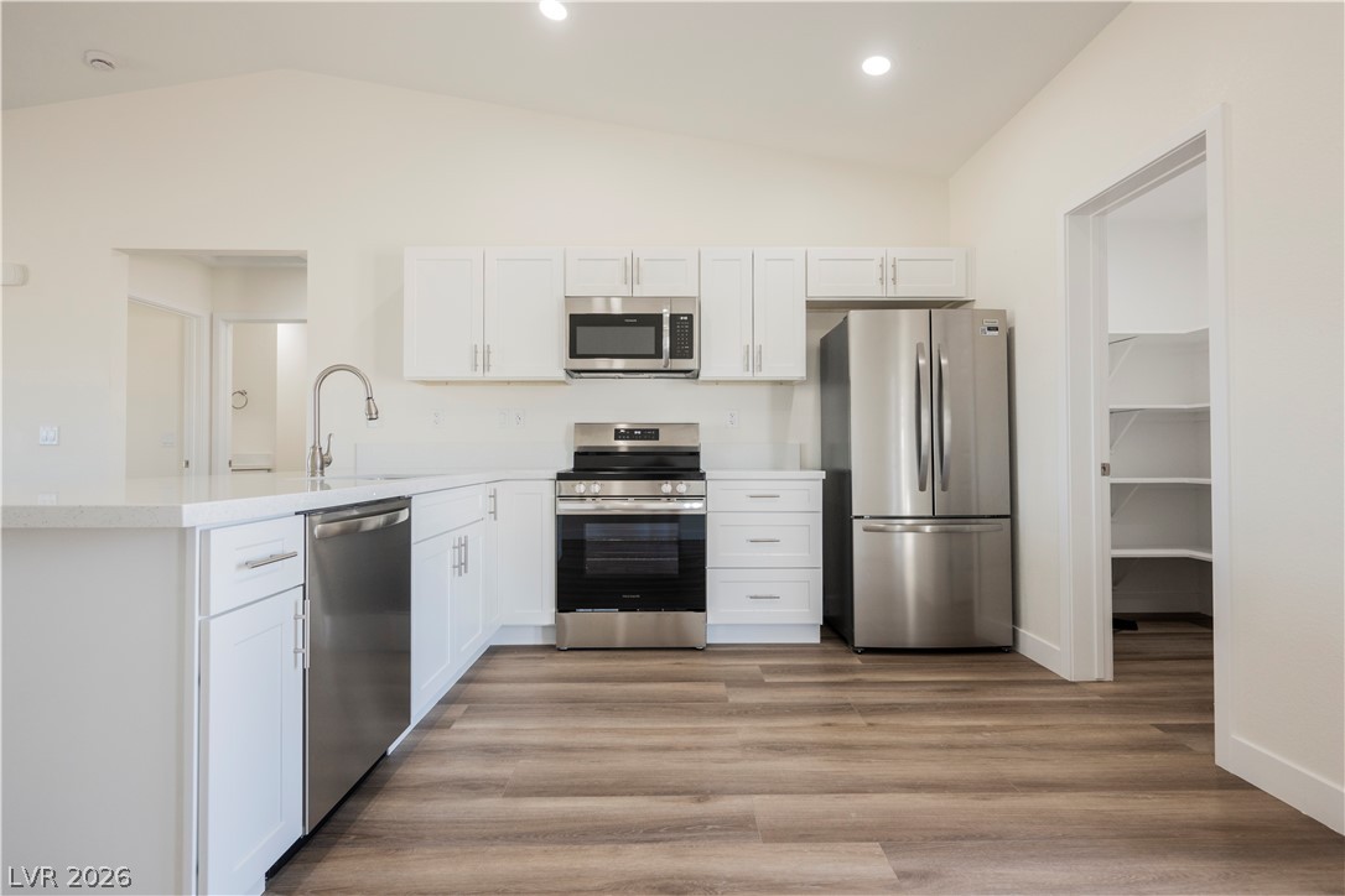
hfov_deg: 95.0
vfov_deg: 72.1
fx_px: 616
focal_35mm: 16
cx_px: 672
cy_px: 448
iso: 800
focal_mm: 16.5
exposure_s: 1/50
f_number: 5.6
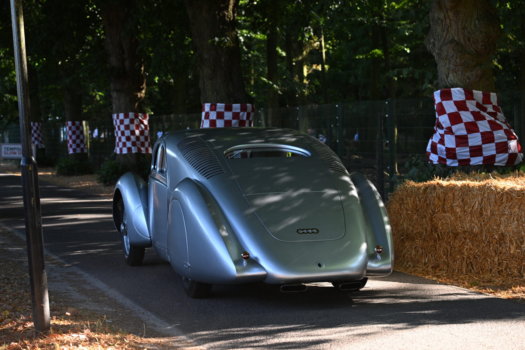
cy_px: 175
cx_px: 262
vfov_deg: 13.7
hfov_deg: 20.4
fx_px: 1458
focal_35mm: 100
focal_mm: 100
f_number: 6.3
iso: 800
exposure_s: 1/320
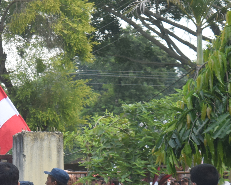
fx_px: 1661
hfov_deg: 7.8
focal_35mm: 243
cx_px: -151
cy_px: 153
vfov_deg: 6.4
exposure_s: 1/400
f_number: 10
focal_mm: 52
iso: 800
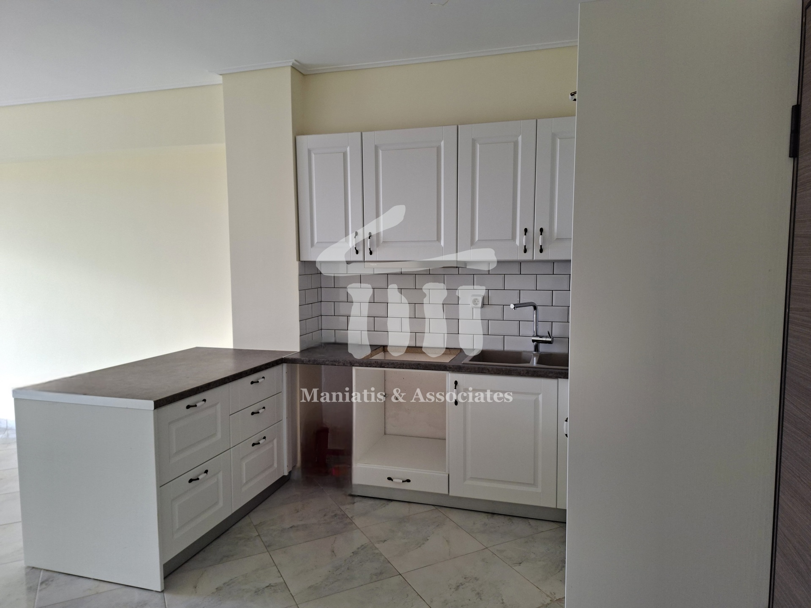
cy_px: 304
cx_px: 406
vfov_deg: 58.9
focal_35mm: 23
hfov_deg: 73.9
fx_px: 539
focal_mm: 5.54
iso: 100
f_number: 1.8
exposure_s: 1/100
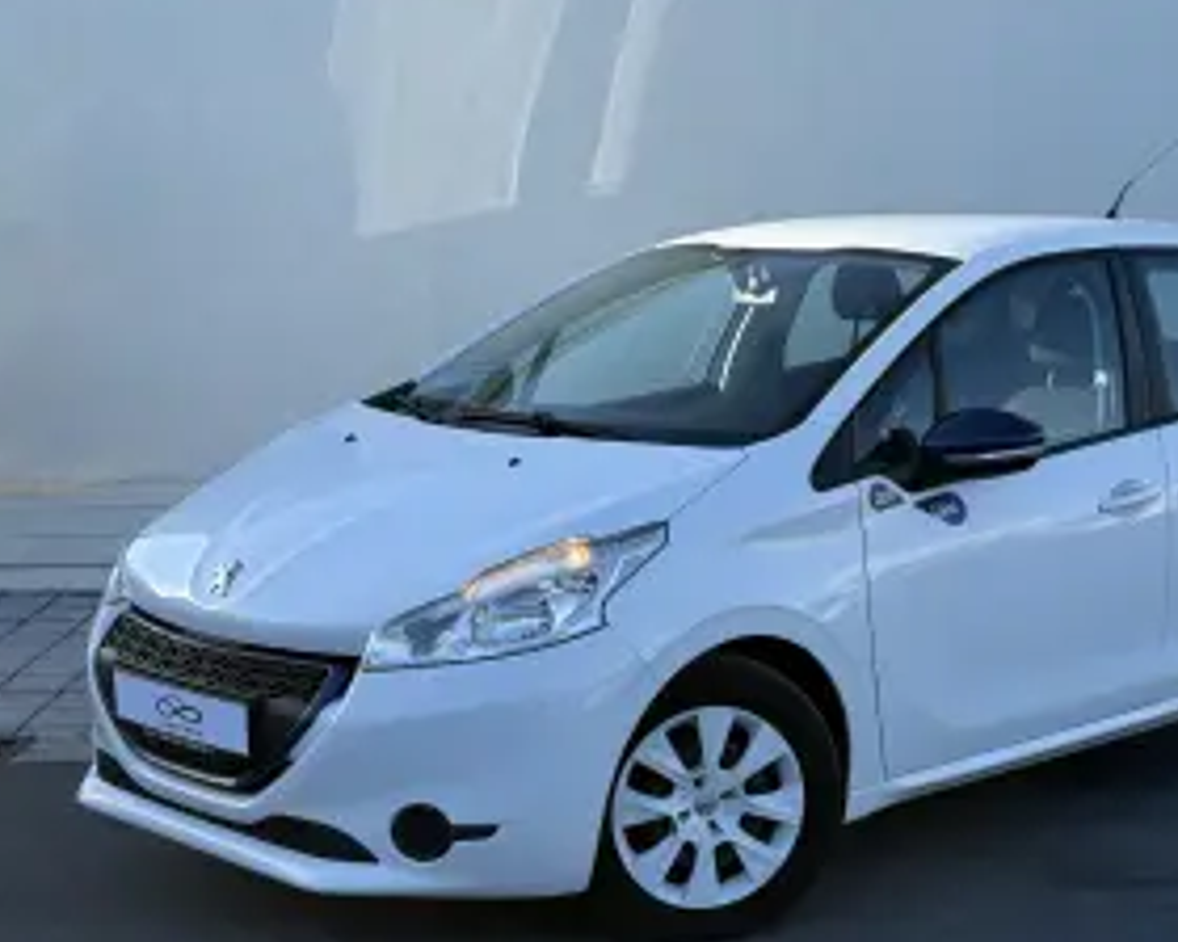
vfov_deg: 22.8
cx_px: 791
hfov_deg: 28.1
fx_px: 2336
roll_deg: +0.3
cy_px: 505
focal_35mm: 67
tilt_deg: -8.6
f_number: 1.78
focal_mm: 6.76
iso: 64
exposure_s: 1/1377
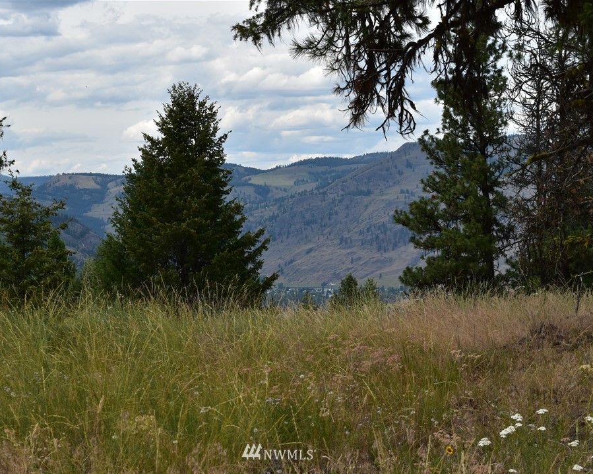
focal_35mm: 94
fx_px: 1642
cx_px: 279
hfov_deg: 20.5
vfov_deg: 16.4
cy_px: 238
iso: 400
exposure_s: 1/500
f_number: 11
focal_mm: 55
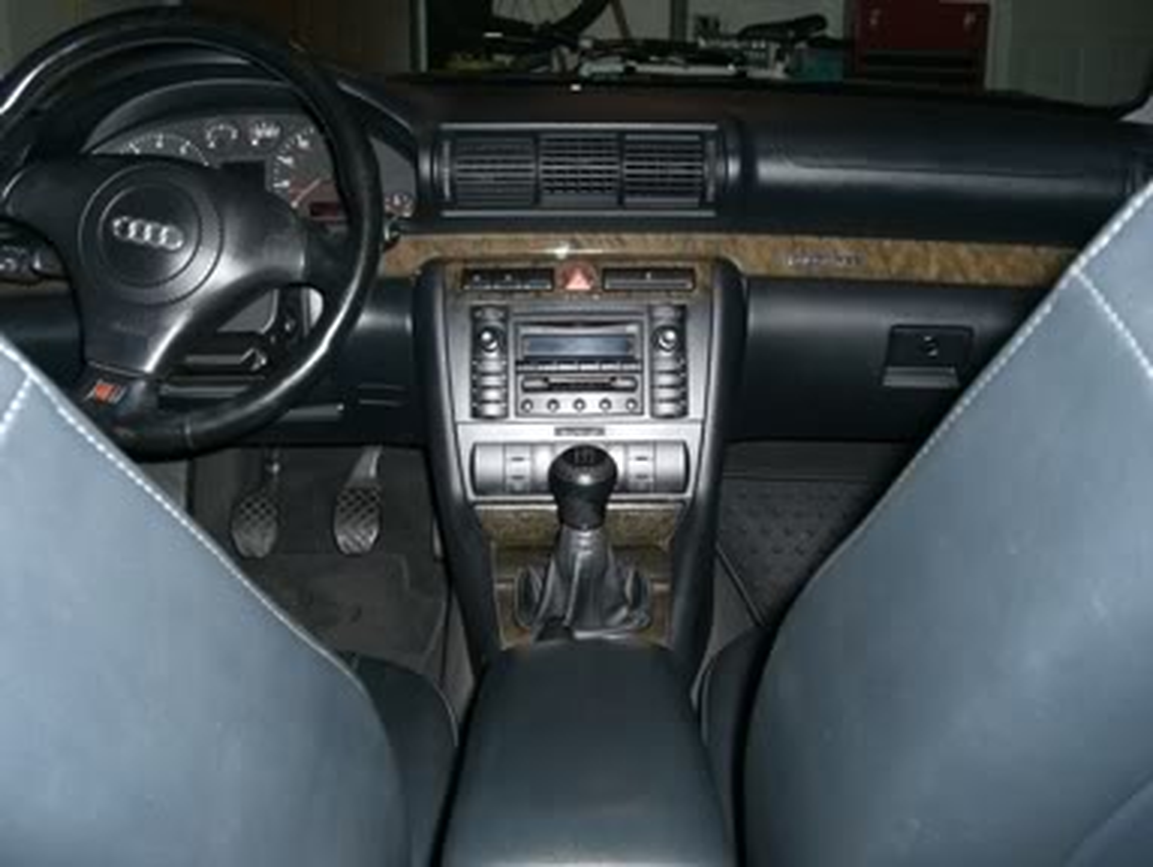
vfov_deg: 37.8
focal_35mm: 38
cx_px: 576
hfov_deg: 48.9
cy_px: 434
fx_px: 1267
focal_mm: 6.2
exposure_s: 1/60
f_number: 2.7
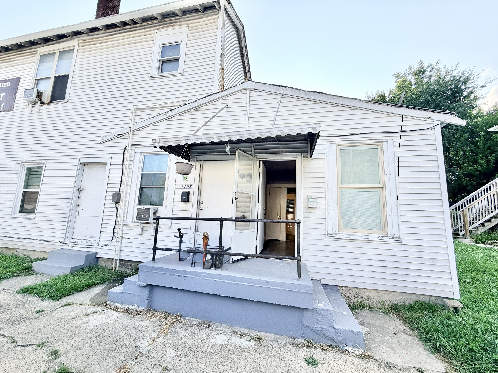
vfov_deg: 85.7
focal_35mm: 14
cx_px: 249
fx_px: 201
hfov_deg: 102.1
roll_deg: -2.5
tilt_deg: +8.0
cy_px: 186
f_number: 2.2
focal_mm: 2.22
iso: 40
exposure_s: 1/535
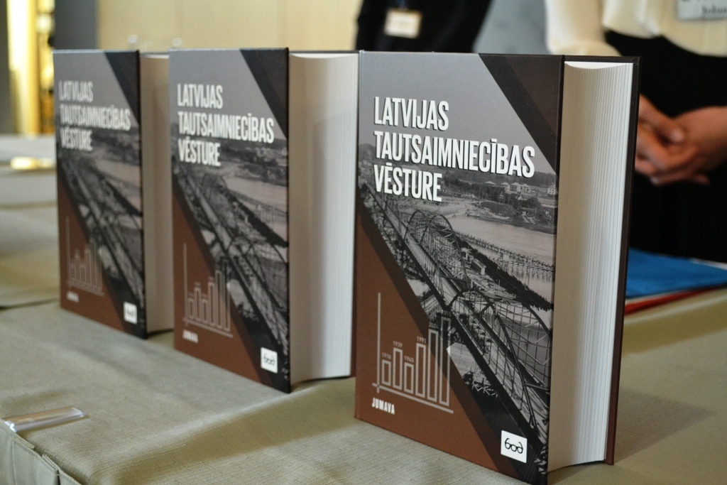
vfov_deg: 26.5
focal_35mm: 51
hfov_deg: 38.9
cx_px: 364
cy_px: 242
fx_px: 1030
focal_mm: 34
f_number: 5
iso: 1600
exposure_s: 1/15
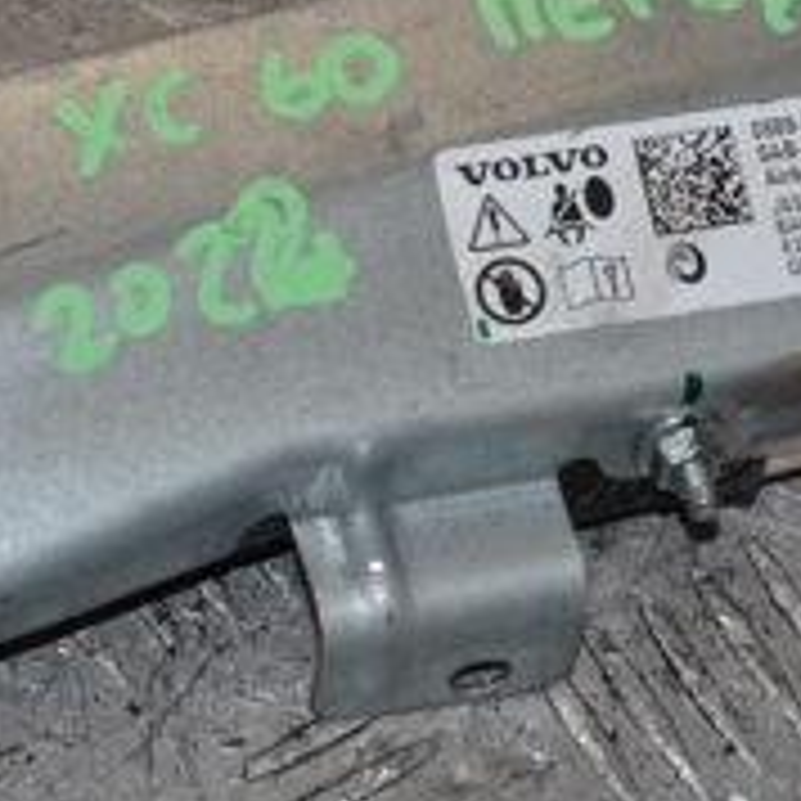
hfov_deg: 9.1
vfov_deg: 9.1
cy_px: 225
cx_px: 382
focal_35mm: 192
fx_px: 5026
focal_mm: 42
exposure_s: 1/200
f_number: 11
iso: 800
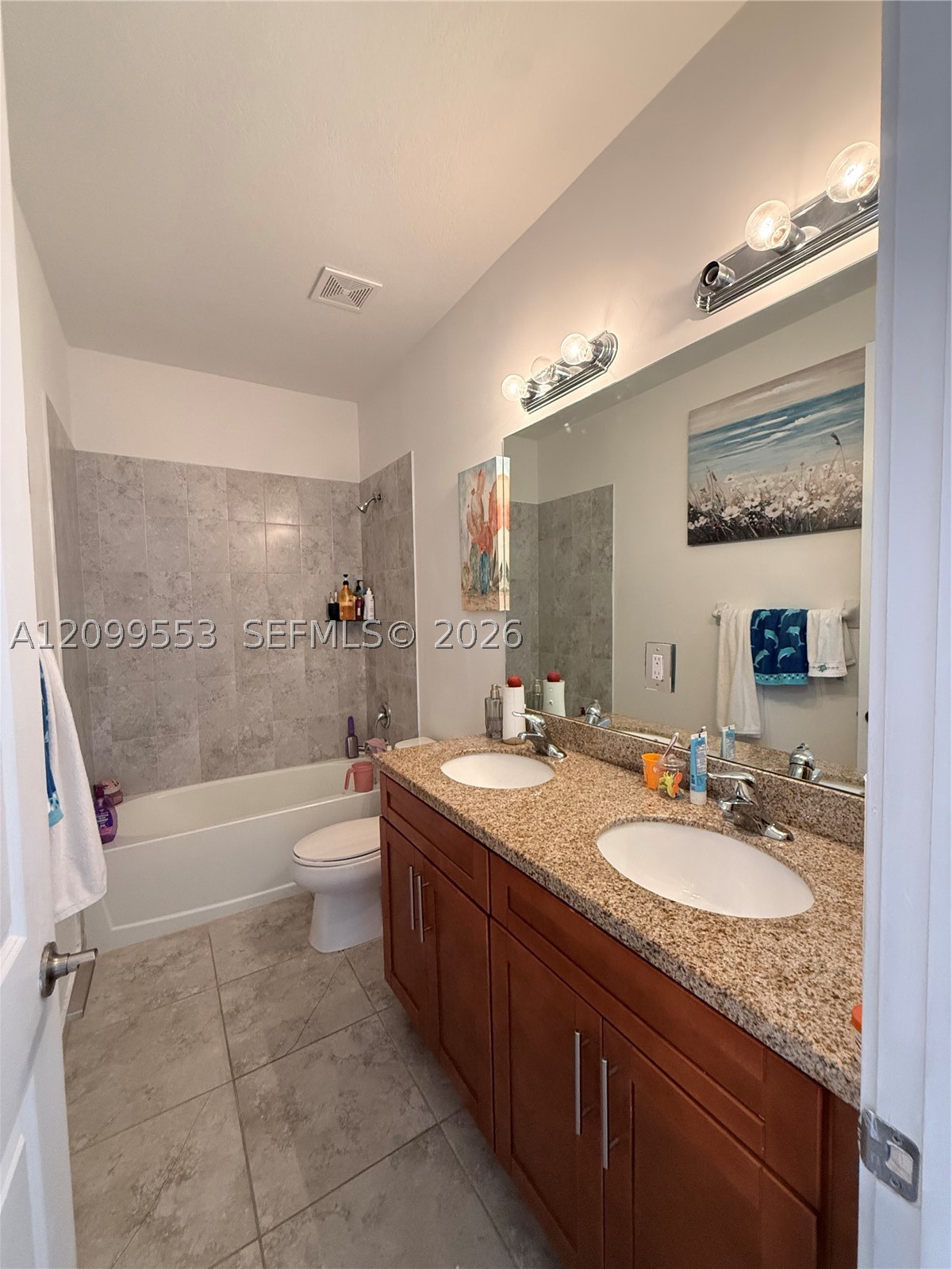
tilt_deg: -2.6
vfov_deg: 102.1
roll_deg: +0.8
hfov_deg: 85.7
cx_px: 476
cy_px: 634
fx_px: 513
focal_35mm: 14
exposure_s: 1/120
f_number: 2.2
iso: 500
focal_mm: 2.22
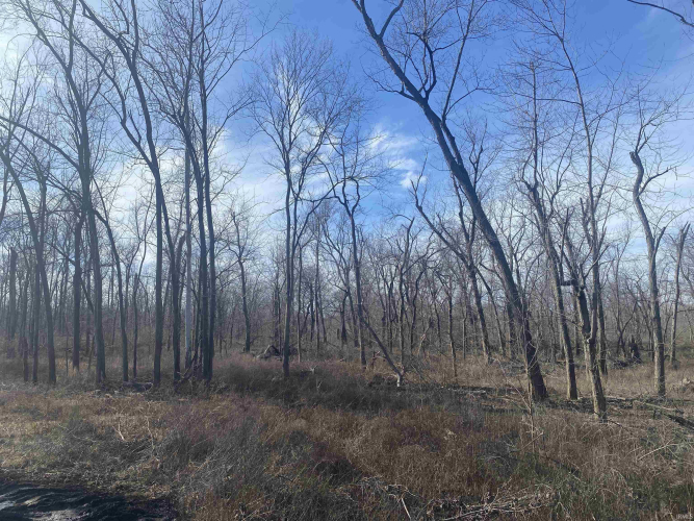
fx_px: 521
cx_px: 347
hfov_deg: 67.3
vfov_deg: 53.0
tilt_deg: +7.0
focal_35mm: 26
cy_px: 260
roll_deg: +0.5
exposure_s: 1/2688
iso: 32
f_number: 1.8
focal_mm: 4.25
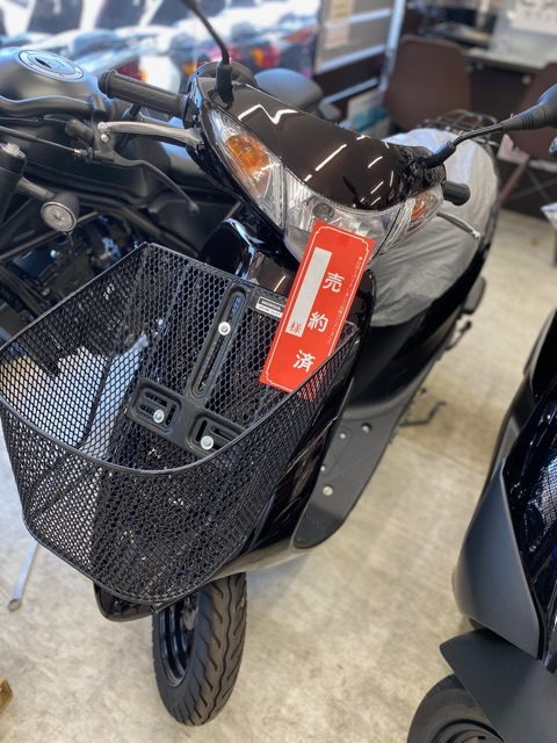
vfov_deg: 67.3
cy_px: 372
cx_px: 278
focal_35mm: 26
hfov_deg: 53.1
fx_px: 558
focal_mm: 4.25
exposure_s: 1/108
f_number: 1.8
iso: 125
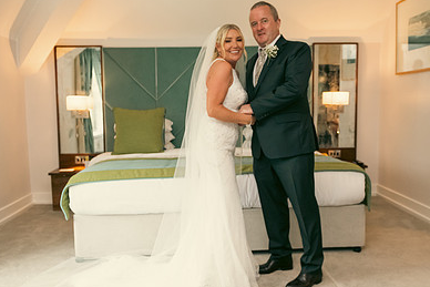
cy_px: 153
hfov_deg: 51.8
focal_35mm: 37
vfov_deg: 36.0
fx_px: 442
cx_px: 228
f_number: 3.5
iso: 800
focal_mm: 24
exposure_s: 1/160
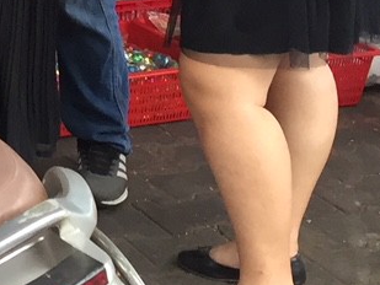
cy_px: -168
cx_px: -418
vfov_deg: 9.4
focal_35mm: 153
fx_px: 1680
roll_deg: +0.8
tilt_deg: -10.4
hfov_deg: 11.4
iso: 32
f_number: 2.2
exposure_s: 1/33
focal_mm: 4.15
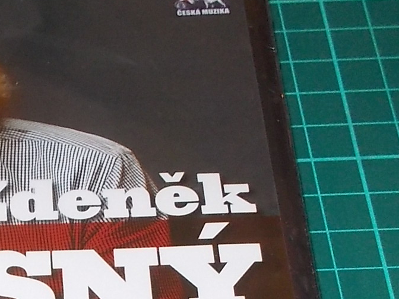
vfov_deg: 14.3
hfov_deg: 19.4
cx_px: -5
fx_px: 1130
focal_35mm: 98
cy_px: 426
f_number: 3.3
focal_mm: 4.1
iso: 200
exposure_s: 1/30
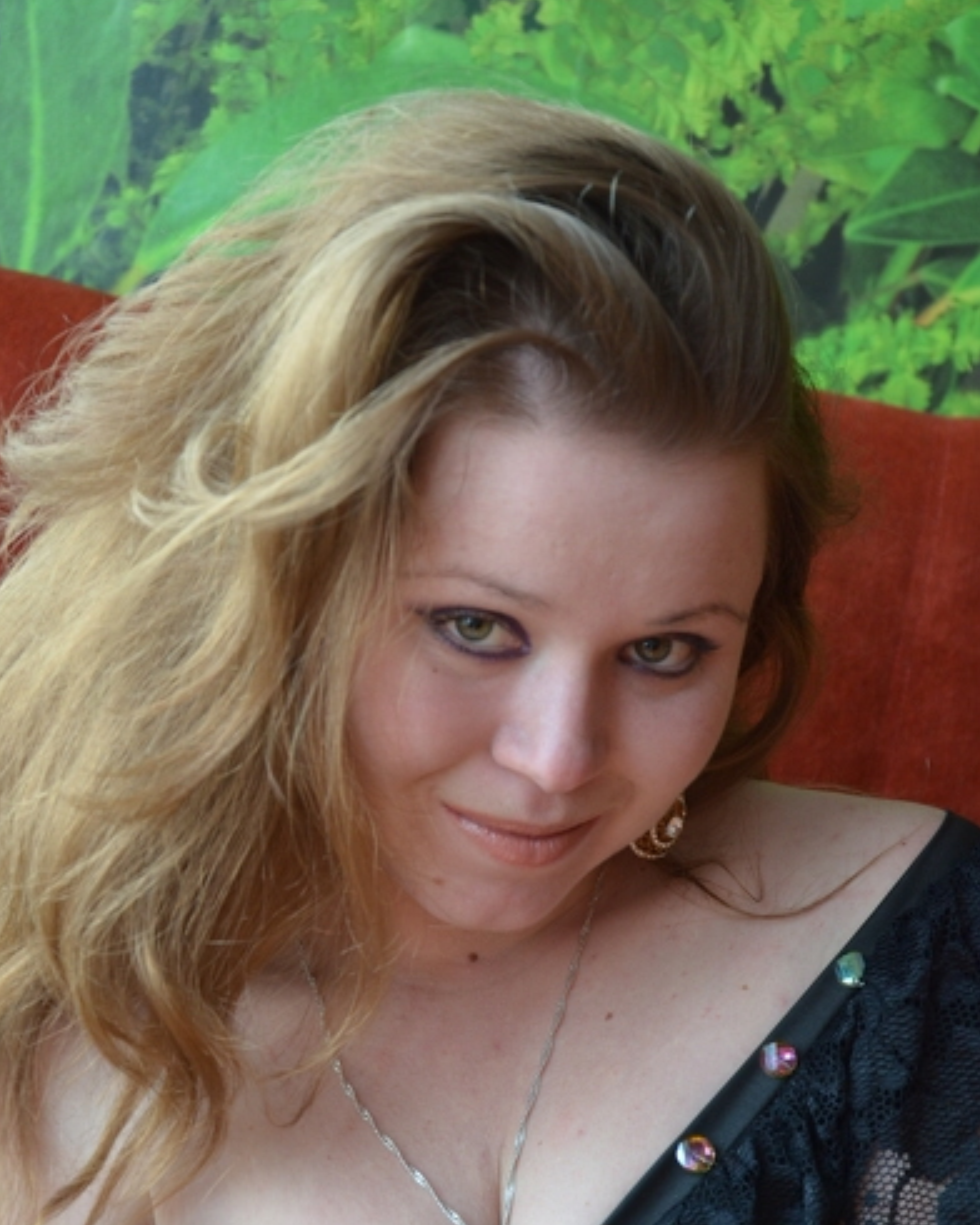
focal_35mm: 86
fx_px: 3118
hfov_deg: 17.9
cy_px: 735
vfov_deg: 22.2
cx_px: 486
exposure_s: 1/60
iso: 800
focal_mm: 50
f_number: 5
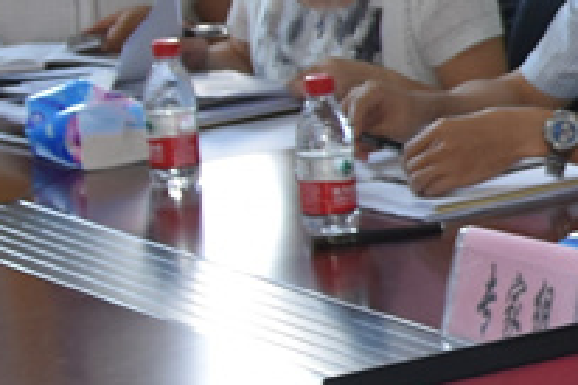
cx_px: 1524
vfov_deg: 7.0
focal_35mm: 197
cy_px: 138
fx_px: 3160
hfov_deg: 9.1
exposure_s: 1/60
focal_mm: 18
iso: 400
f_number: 3.5
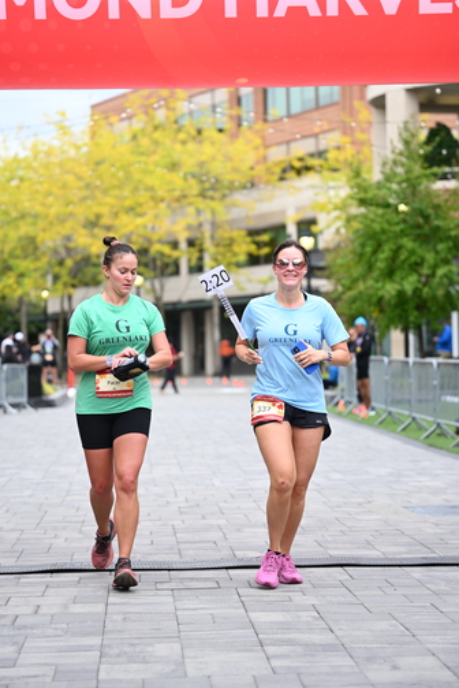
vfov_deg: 21.7
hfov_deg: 14.6
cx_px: 226
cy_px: 328
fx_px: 1795
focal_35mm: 94
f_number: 2.8
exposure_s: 1/2000
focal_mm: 86
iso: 640
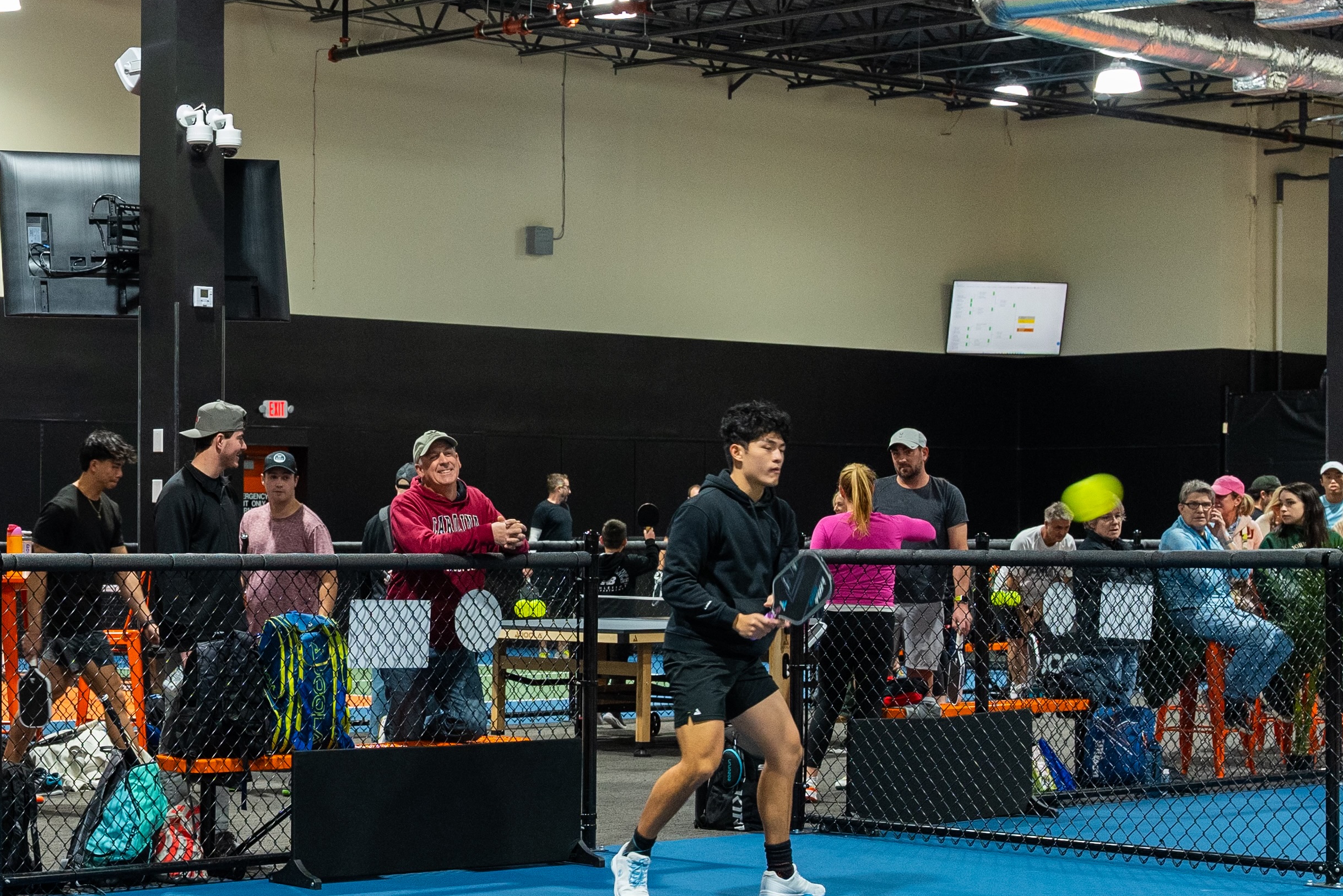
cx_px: 203
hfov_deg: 24.5
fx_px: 3018
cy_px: 554
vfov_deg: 16.9
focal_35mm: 81
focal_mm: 46.5
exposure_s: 1/160
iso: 3200
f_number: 5
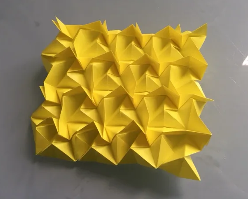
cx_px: 128
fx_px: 235
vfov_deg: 45.8
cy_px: 94
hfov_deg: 55.6
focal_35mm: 32
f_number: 2.2
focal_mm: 4.15
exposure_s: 1/40
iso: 25
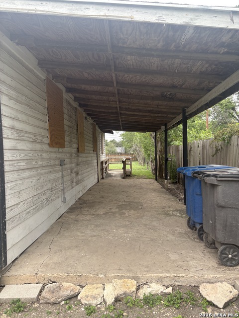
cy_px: 159
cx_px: 120
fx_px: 239
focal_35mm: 26
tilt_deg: -3.0
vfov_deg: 67.3
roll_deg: +1.0
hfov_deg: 53.1
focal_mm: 5.96
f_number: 1.6
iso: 50
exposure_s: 1/773
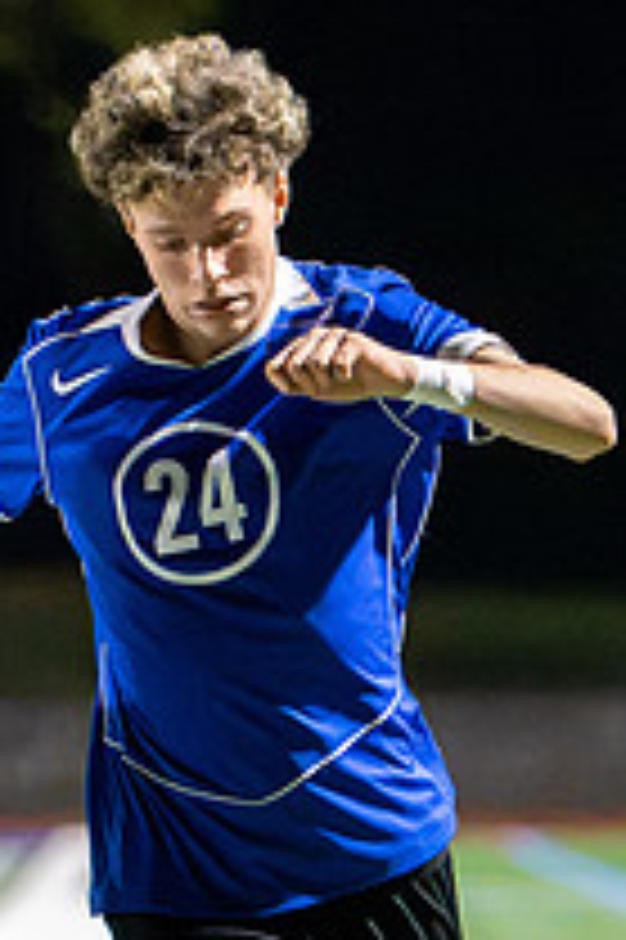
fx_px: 15492
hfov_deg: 2.3
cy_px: 832
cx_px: 499
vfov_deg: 3.5
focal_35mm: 593
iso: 25600
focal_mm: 155
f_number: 2.8
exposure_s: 1/1000
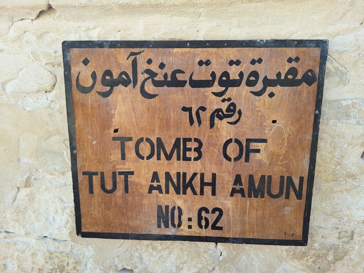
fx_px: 242
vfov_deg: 58.9
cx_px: 182
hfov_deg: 73.9
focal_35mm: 23
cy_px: 136
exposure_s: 1/511
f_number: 1.8
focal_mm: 5.54
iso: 40
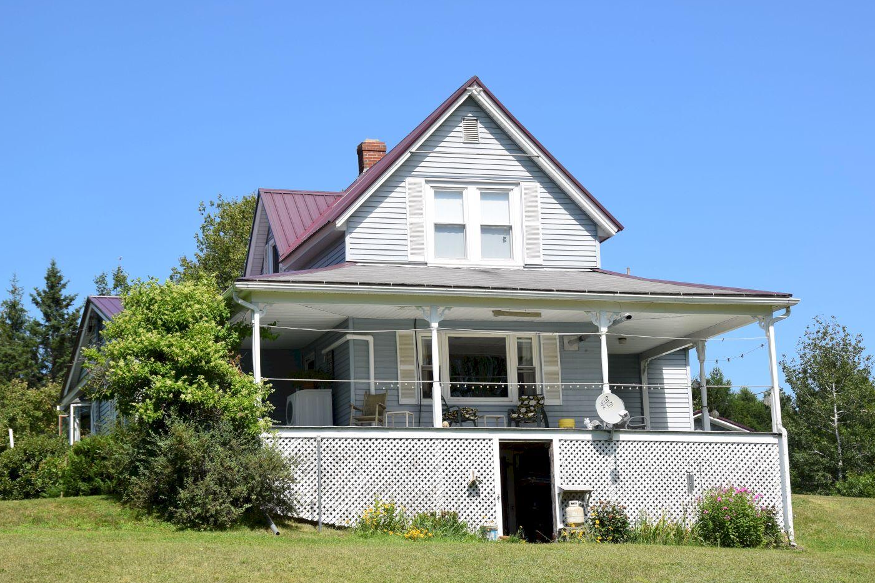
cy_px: 308
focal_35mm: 90
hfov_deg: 22.6
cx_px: 442
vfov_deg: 15.2
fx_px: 2187
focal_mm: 56
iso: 200
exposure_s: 1/400
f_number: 10
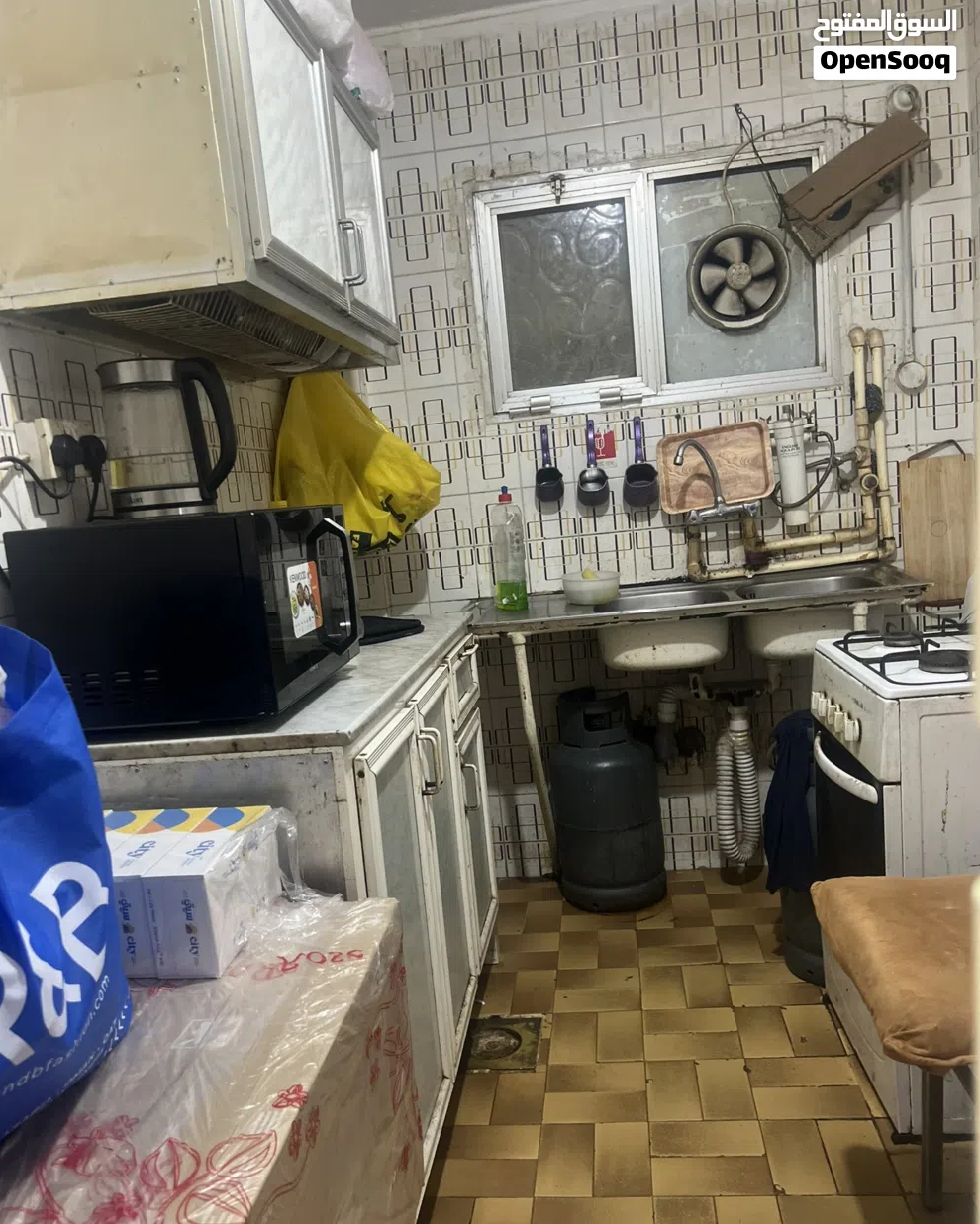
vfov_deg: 62.1
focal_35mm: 28
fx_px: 1015
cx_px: 474
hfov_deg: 51.5
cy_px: 660
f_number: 1.5
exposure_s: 1/50
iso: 320
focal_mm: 5.7
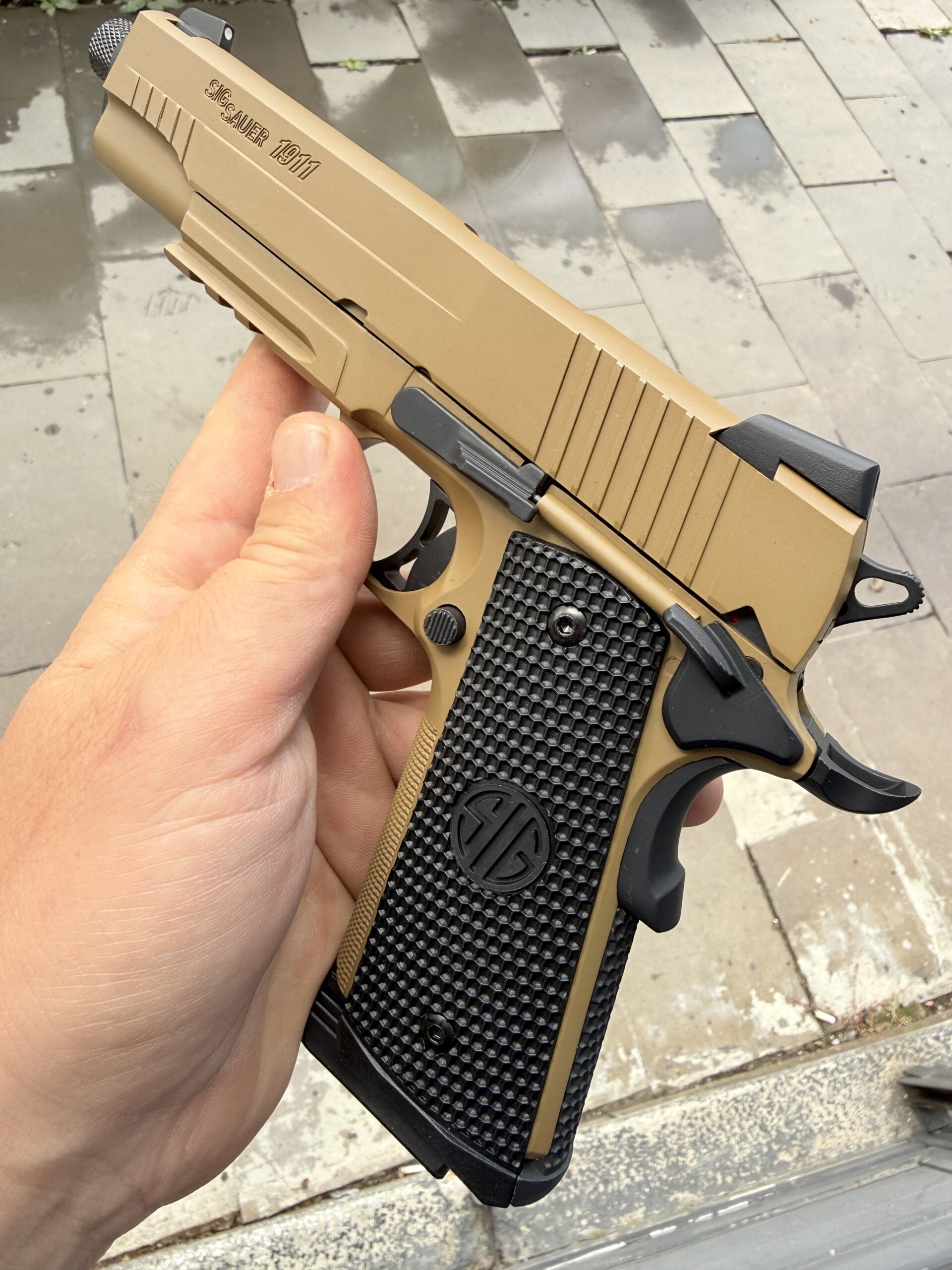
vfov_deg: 71.6
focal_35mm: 24
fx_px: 880
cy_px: 635
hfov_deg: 56.8
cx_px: 476
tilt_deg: -61.2
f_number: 2.2
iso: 40
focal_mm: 2.22
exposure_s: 1/228
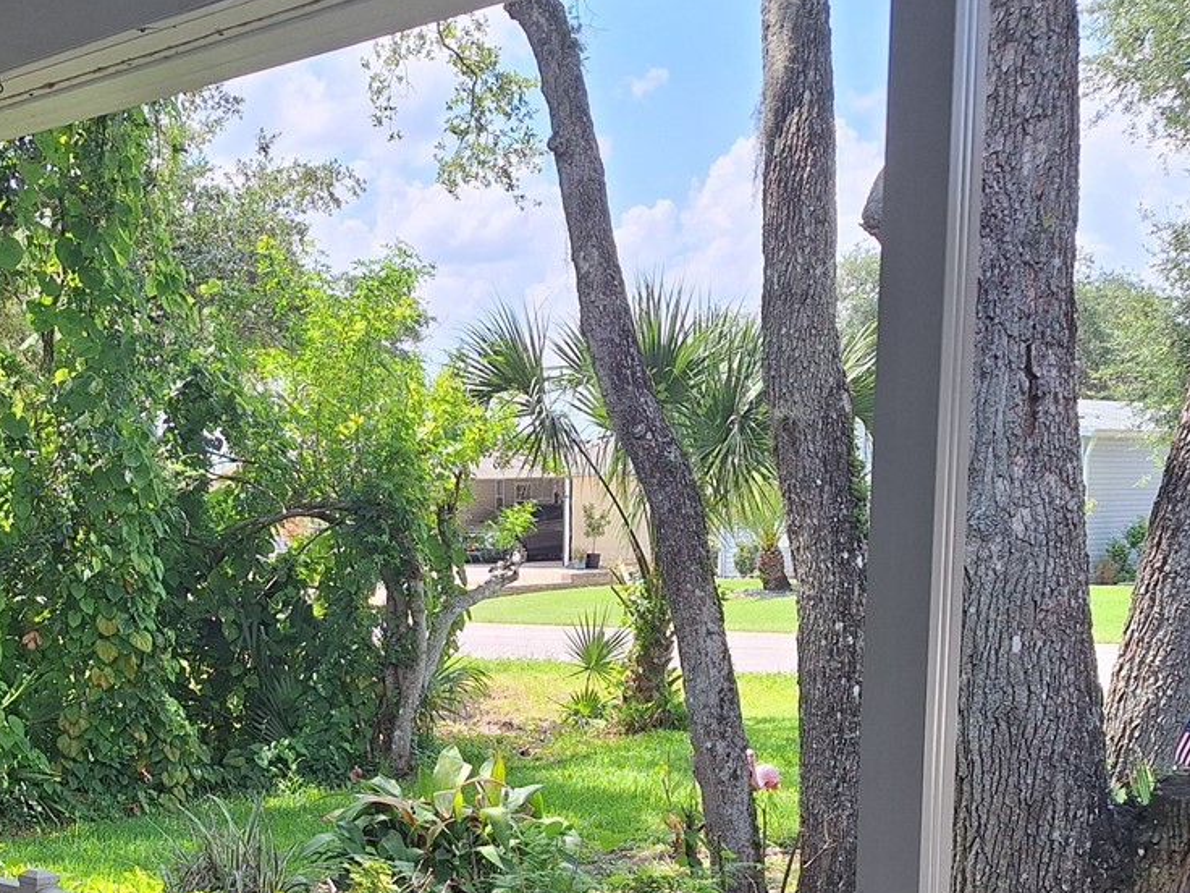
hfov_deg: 36.9
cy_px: 773
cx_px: 243
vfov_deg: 28.2
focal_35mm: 50
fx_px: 1719
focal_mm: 5.54
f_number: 1.8
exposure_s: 1/540
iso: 40
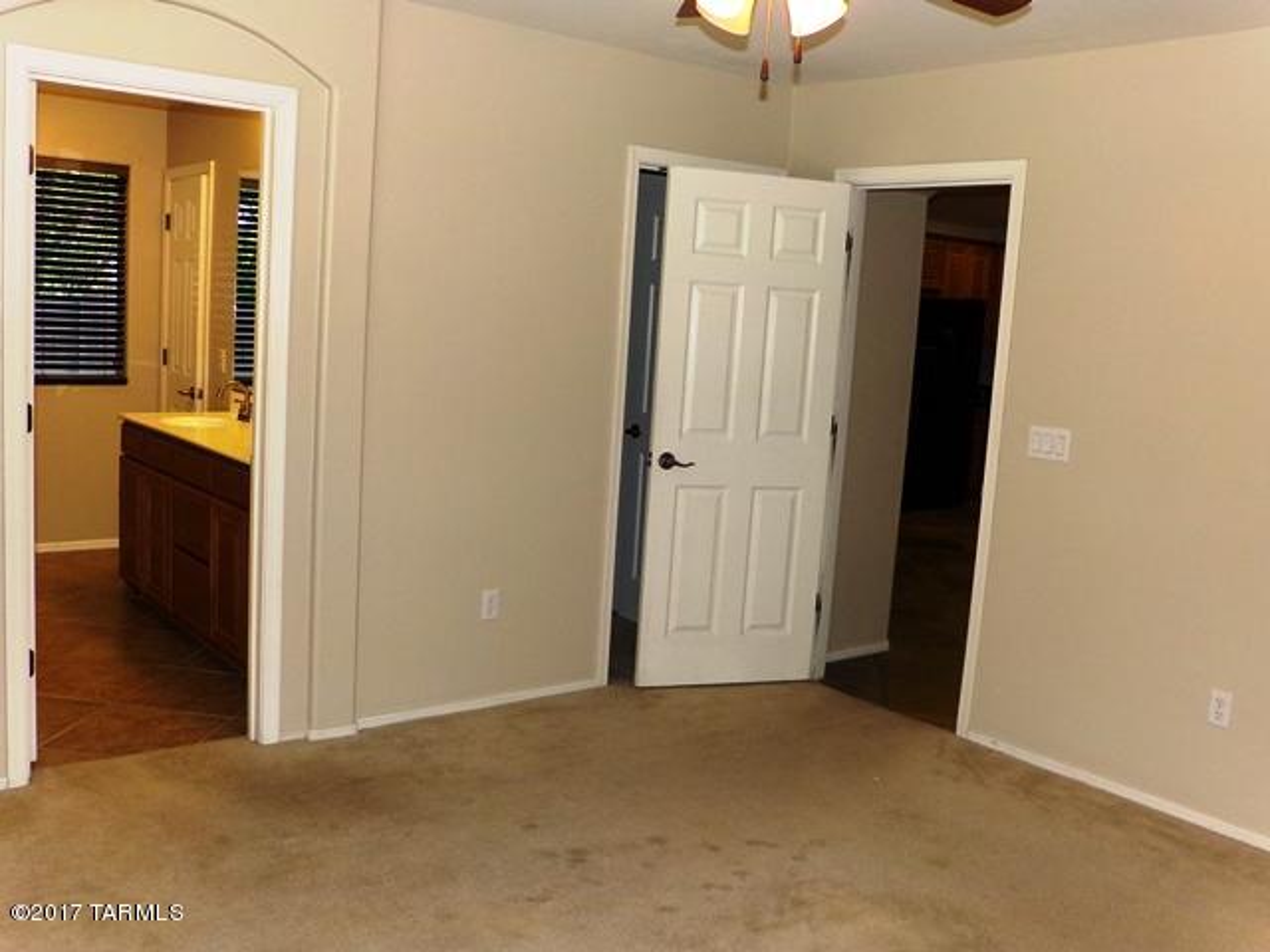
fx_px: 1211
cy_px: 476
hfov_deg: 55.4
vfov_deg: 42.9
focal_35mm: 33
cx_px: 635
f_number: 3.4
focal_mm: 5.9
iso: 200
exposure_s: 1/34
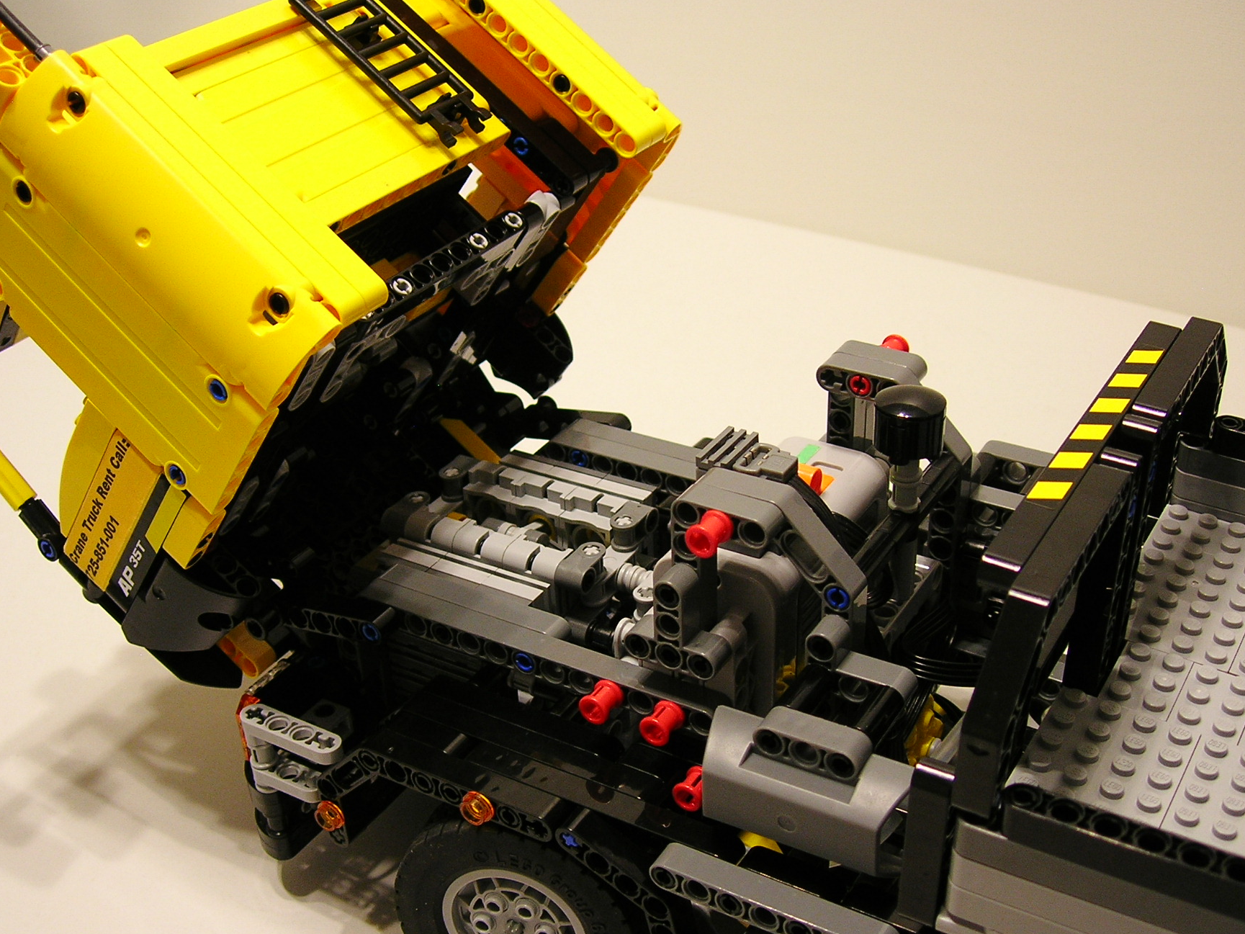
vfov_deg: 32.1
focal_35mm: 45
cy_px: 529
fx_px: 1619
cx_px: 642
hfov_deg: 42.1
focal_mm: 7.8
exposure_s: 1/3.8
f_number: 2.8
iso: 80
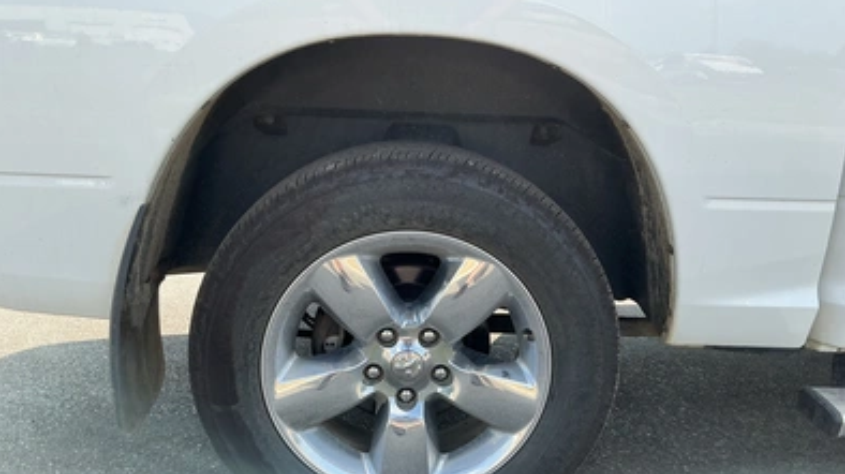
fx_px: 694
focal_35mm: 31
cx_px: 425
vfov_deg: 37.3
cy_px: 311
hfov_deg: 62.7
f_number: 1.8
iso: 25
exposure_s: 1/469
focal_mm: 3
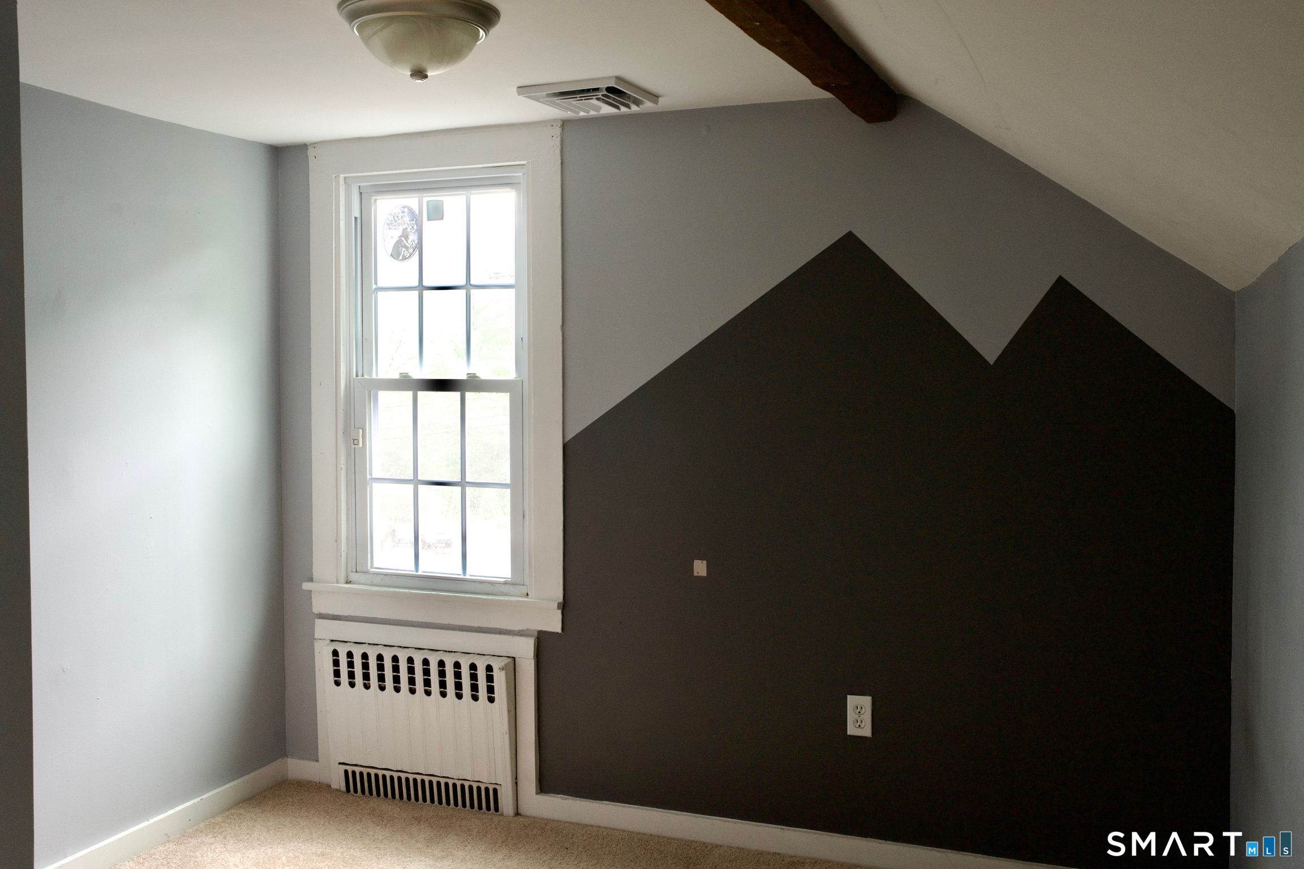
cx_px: 652
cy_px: 434
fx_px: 1268
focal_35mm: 35
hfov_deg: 54.4
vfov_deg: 37.9
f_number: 9
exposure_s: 1/25
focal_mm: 35
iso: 800
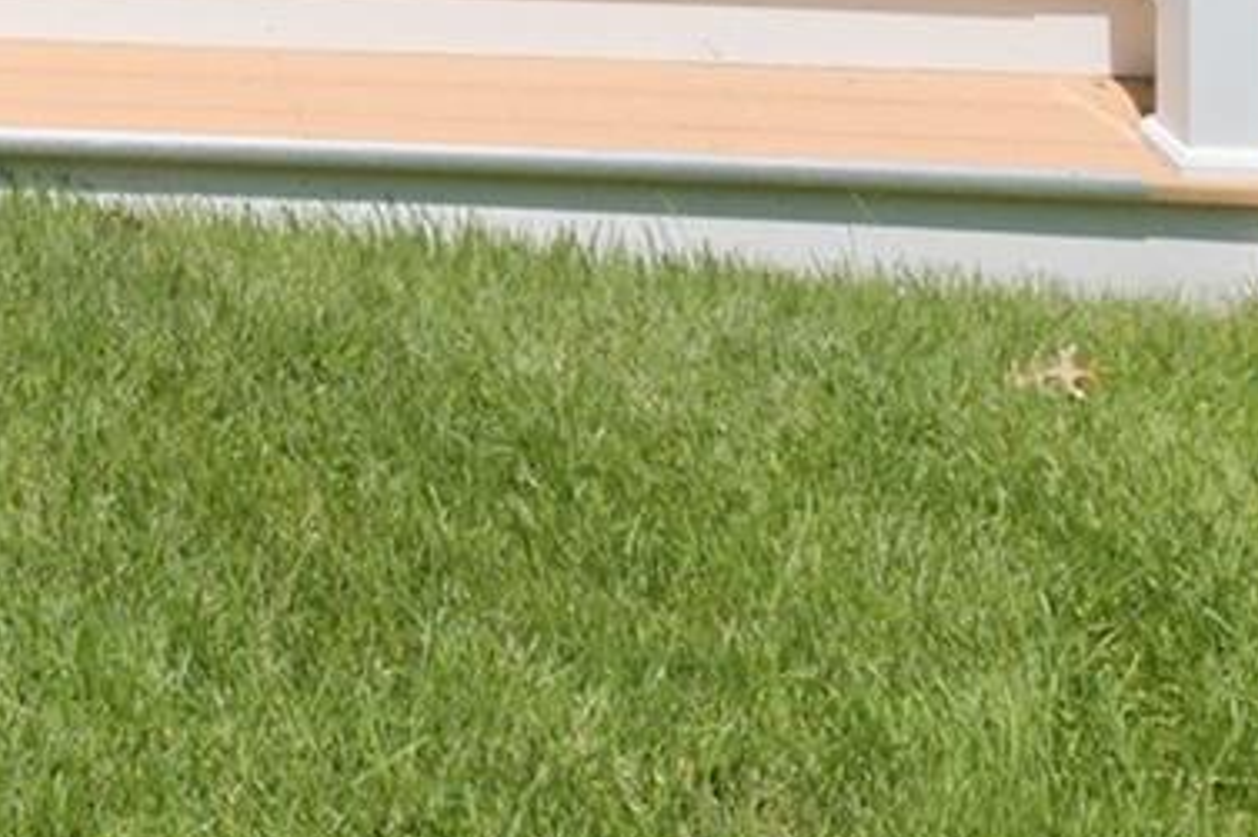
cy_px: -625
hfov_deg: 20.4
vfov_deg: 14.1
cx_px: -567
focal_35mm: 87
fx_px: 3039
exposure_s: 1/500
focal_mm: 16
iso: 100
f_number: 4.5
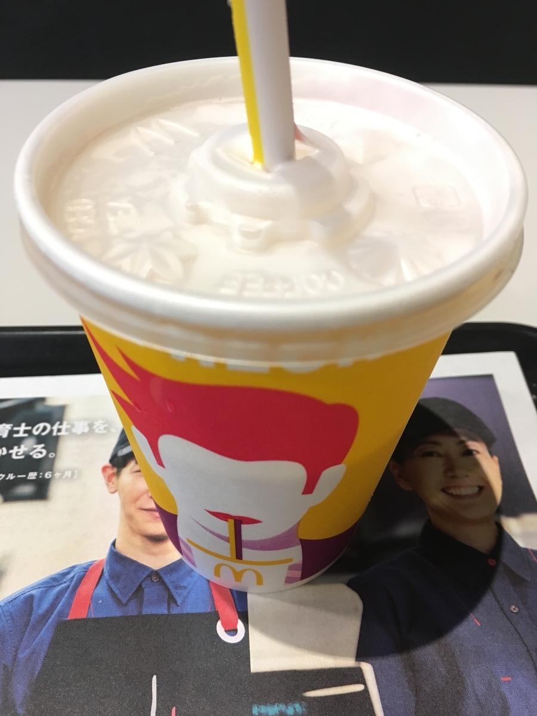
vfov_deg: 61.7
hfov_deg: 48.2
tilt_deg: -43.7
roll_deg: -4.3
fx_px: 600
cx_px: 268
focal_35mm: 29
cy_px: 358
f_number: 2.2
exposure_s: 1/30
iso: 100
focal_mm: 4.15
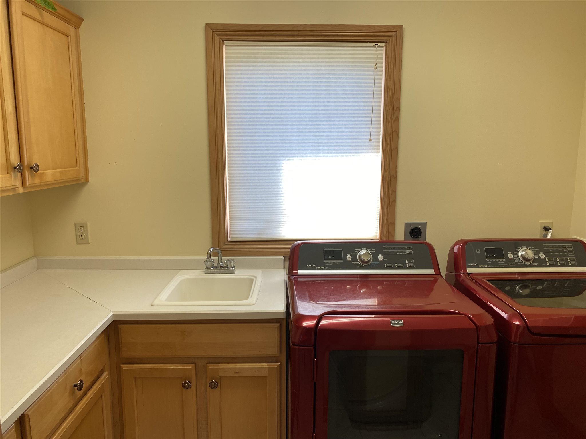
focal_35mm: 26
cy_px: 220
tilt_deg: -7.9
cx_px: 293
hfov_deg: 67.3
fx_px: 440
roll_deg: -0.6
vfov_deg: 53.1
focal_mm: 4.25
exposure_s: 1/120
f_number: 1.8
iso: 40
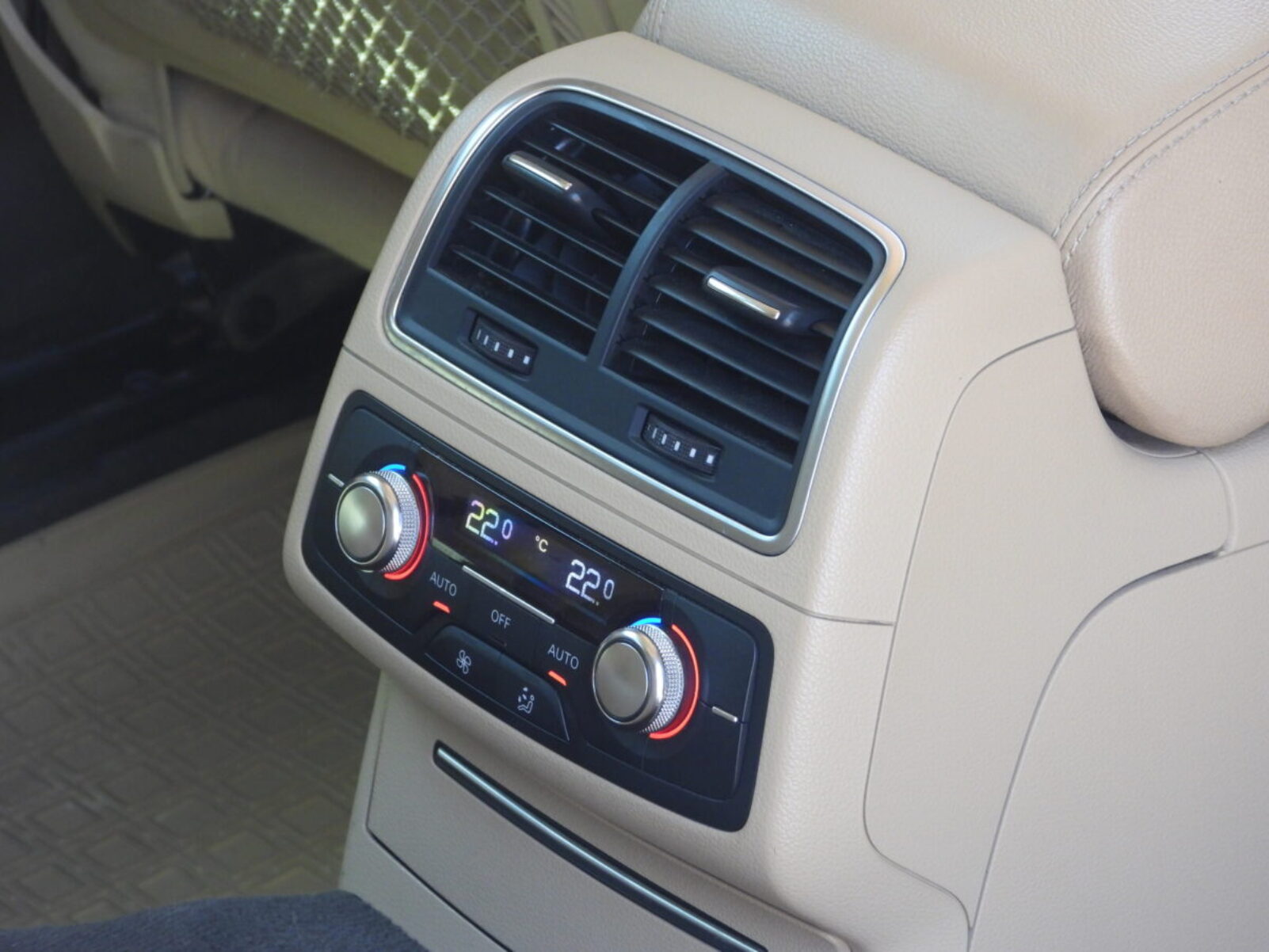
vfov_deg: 10.2
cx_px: 634
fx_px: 5316
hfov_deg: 13.6
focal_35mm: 145
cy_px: 476
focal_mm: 26.1
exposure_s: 1/25
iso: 400
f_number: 4
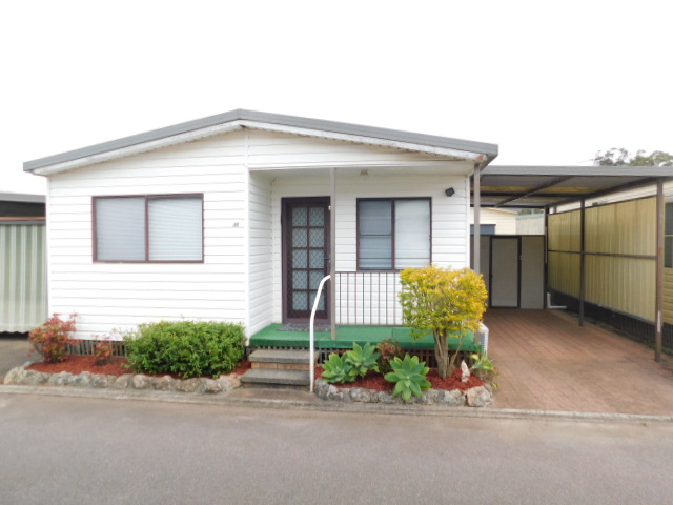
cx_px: 336
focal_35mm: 23
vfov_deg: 58.9
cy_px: 252
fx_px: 447
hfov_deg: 73.9
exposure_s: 1/400
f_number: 3
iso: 125
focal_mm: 4
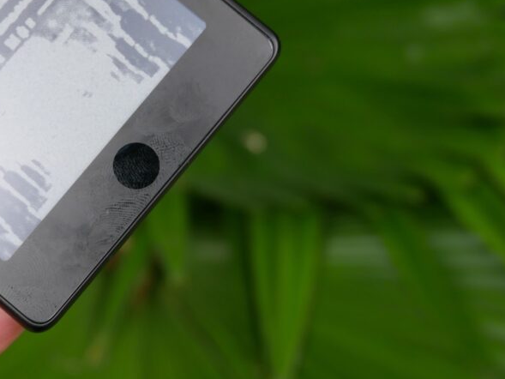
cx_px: 137
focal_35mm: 87
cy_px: 140
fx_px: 1269
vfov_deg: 17.0
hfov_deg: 22.3
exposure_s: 1/200
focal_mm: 25
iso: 200
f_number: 5
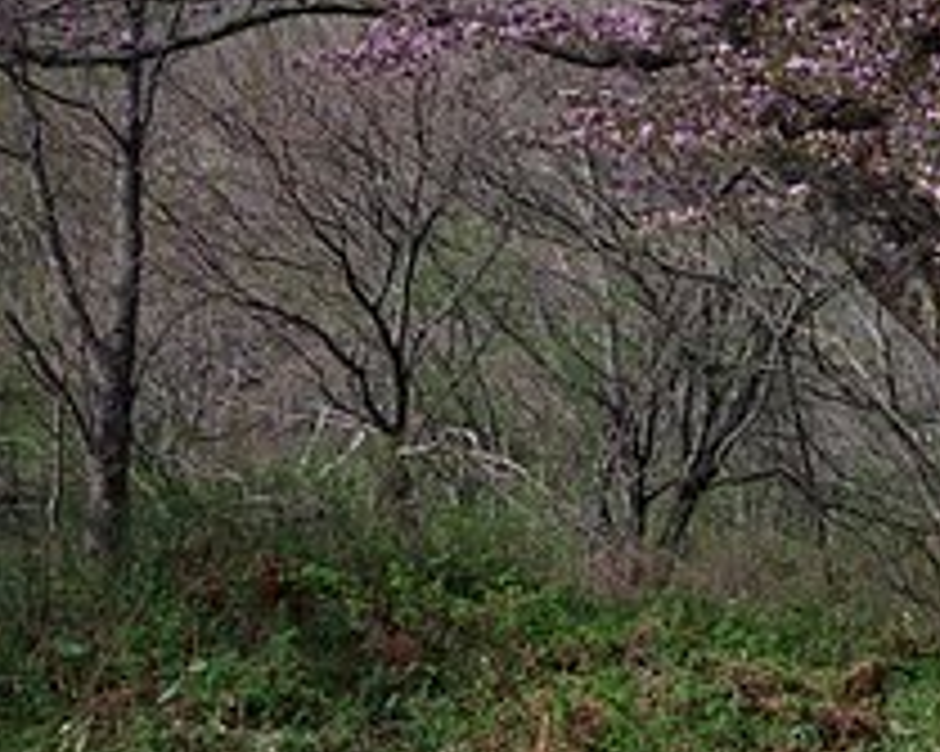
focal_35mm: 190
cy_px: 29
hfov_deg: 10.1
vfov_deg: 8.1
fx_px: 5288
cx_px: 783
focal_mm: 55
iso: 200
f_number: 5.6
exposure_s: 1/640
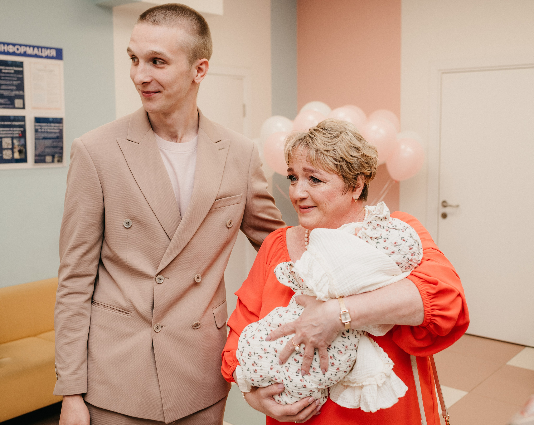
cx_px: 275
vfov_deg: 37.7
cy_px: 212
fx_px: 623
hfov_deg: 46.4
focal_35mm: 39
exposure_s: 1/160
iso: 400
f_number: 4
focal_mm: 35
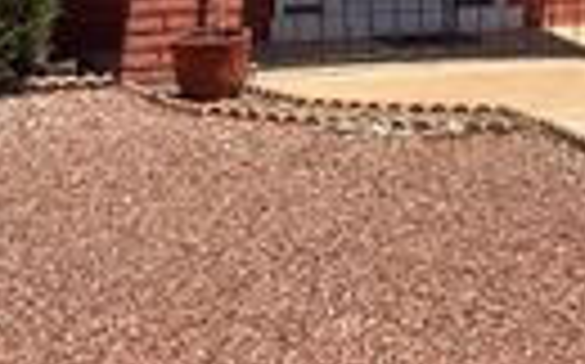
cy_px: -209
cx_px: 634
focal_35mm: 126
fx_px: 2007
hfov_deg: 16.1
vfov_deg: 10.0
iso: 25
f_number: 2.4
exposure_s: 1/1631
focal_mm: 3.3
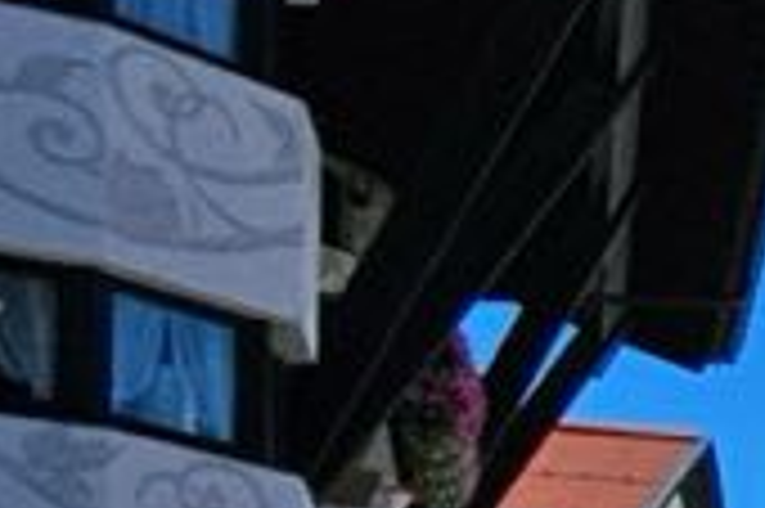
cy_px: 1083
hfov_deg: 8.8
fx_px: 2165
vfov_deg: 11.7
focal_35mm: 102
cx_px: 2871
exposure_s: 1/2198
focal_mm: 2.2
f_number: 2.2
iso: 50
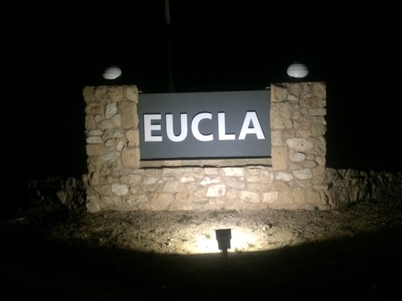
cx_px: 201
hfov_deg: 61.7
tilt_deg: -4.0
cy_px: 150
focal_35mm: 29
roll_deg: +3.5
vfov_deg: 48.2
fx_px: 337
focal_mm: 4.15
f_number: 2.2
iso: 320
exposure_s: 1/20
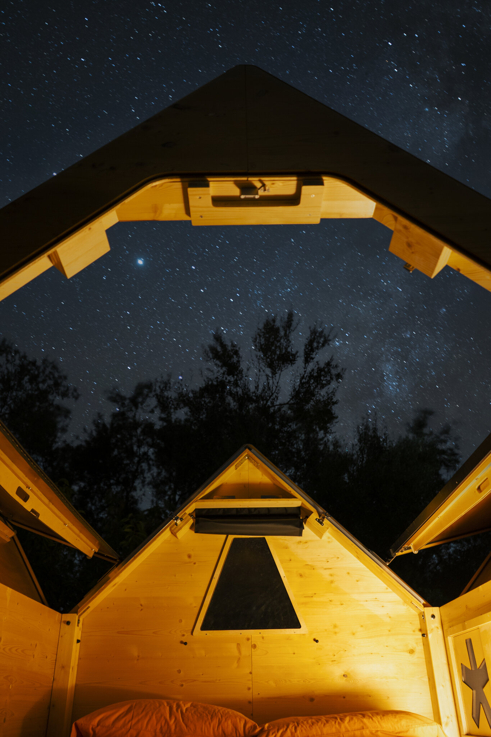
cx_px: 246
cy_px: 368
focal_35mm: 28
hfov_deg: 46.4
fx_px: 573
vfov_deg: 65.5
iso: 320
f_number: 3.5
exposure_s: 10
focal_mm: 28
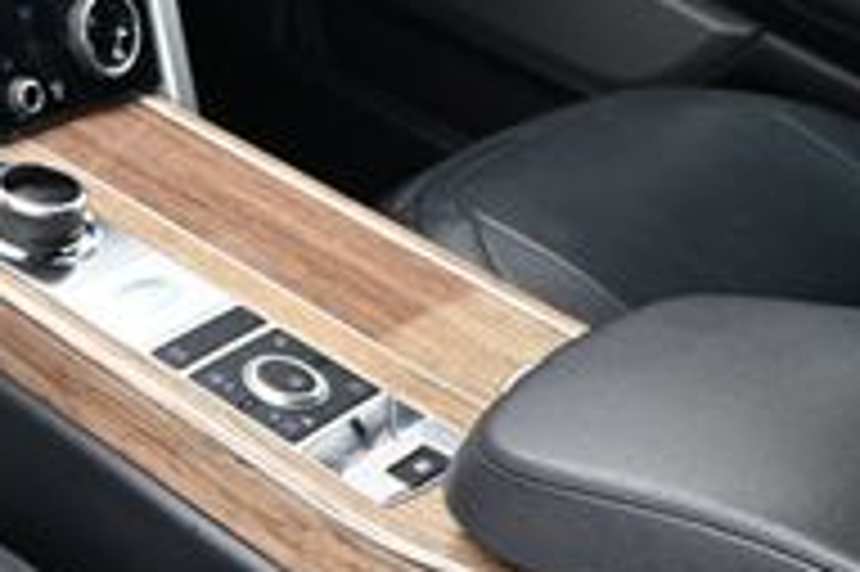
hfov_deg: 20.5
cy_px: 113
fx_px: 2096
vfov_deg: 15.4
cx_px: -347
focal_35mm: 88
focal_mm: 17.5
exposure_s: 1/160
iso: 400
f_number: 3.5
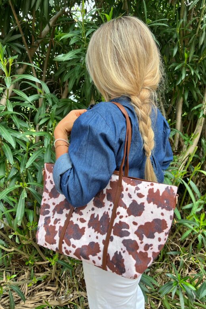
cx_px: 112
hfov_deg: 46.3
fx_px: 240
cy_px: 150
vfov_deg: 65.5
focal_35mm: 28
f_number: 1.5
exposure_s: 1/456
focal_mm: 5.7
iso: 50
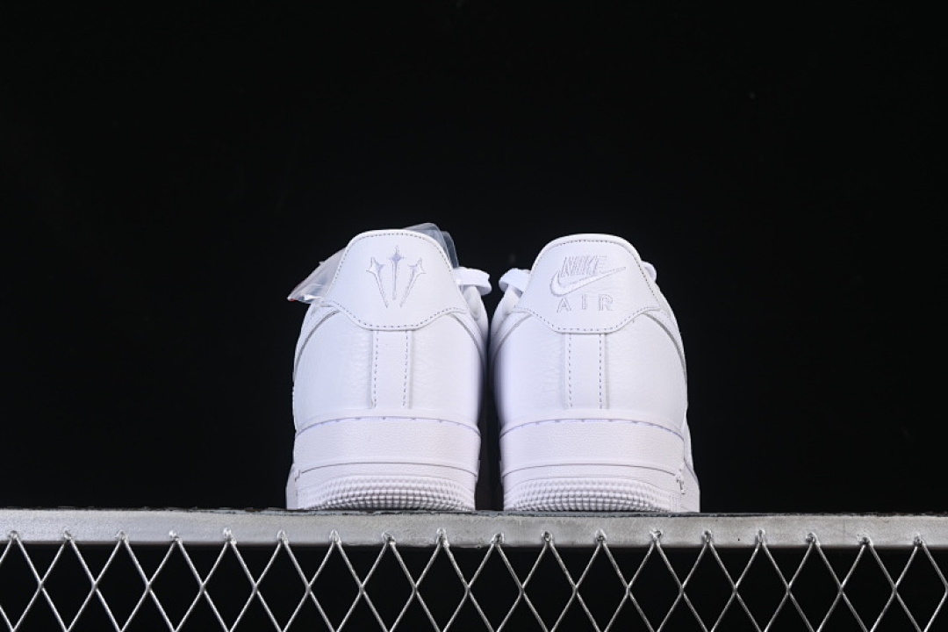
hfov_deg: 27.0
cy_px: 316
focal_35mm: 75
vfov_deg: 18.2
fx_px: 1975
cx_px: 474
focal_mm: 50
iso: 160
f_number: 8
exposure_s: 1/100
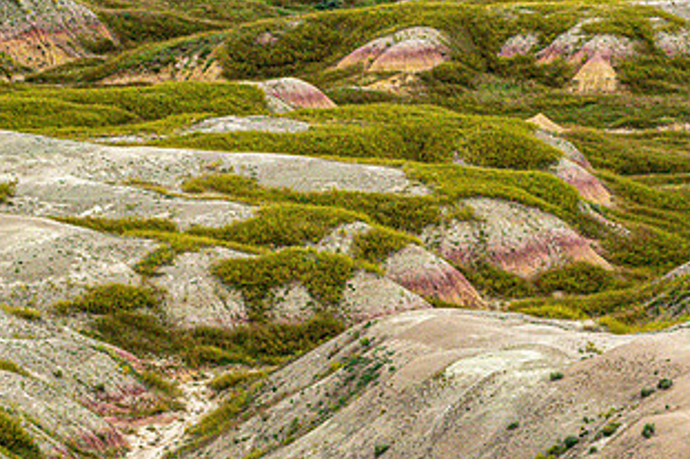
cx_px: 450
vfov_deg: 5.8
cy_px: 241
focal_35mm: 237
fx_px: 4540
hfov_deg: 8.7
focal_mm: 46.41
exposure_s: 1/250
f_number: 10
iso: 1250
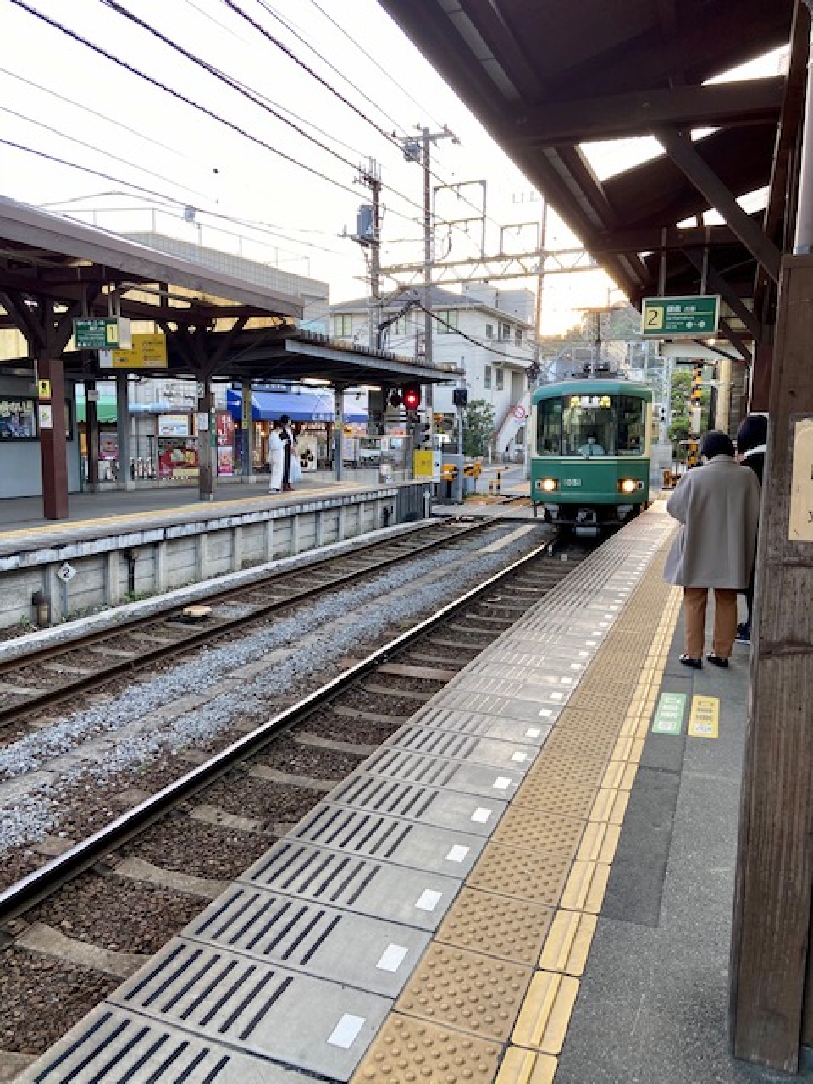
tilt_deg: -7.0
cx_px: 406
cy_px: 542
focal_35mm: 26
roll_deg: -1.0
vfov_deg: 67.3
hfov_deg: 53.1
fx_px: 814
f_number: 1.8
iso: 40
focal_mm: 4.25
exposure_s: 1/100
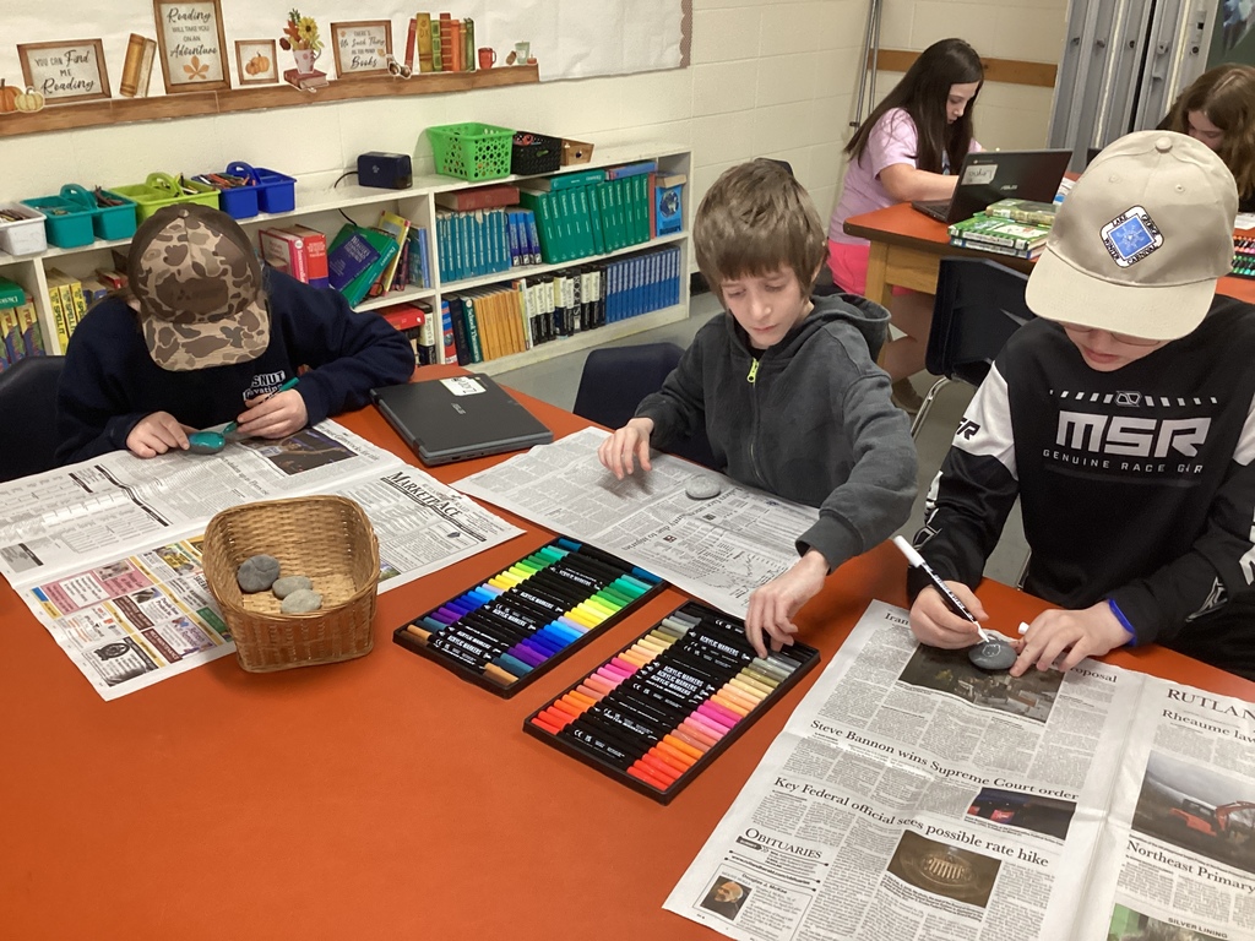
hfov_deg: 58.4
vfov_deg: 45.4
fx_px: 1124
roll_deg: +0.4
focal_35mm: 31
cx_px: 628
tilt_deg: -26.7
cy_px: 470
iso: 250
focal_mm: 3.3
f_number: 2.4
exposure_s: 1/60
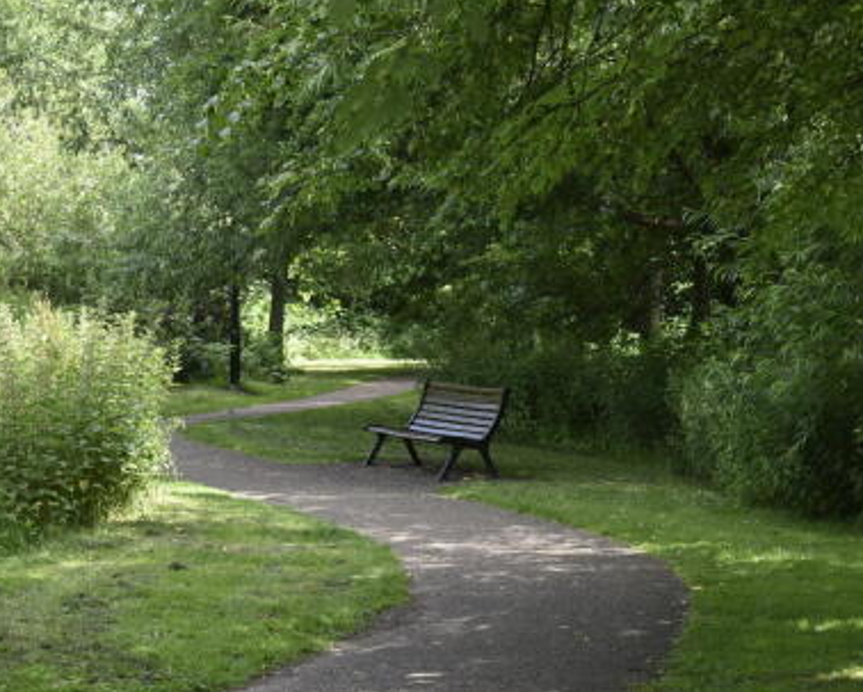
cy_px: 337
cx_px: 459
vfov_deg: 18.1
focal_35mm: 85
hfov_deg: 22.5
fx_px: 2173
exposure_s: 1/125
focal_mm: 48
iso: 180
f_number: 5.6
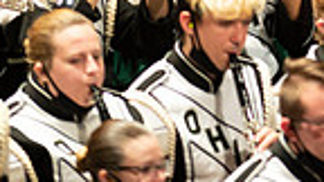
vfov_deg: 1.0
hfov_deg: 1.7
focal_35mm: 1261
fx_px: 10833
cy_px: -247
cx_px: 378
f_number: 2.8
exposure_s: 1/500
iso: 3200
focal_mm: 300
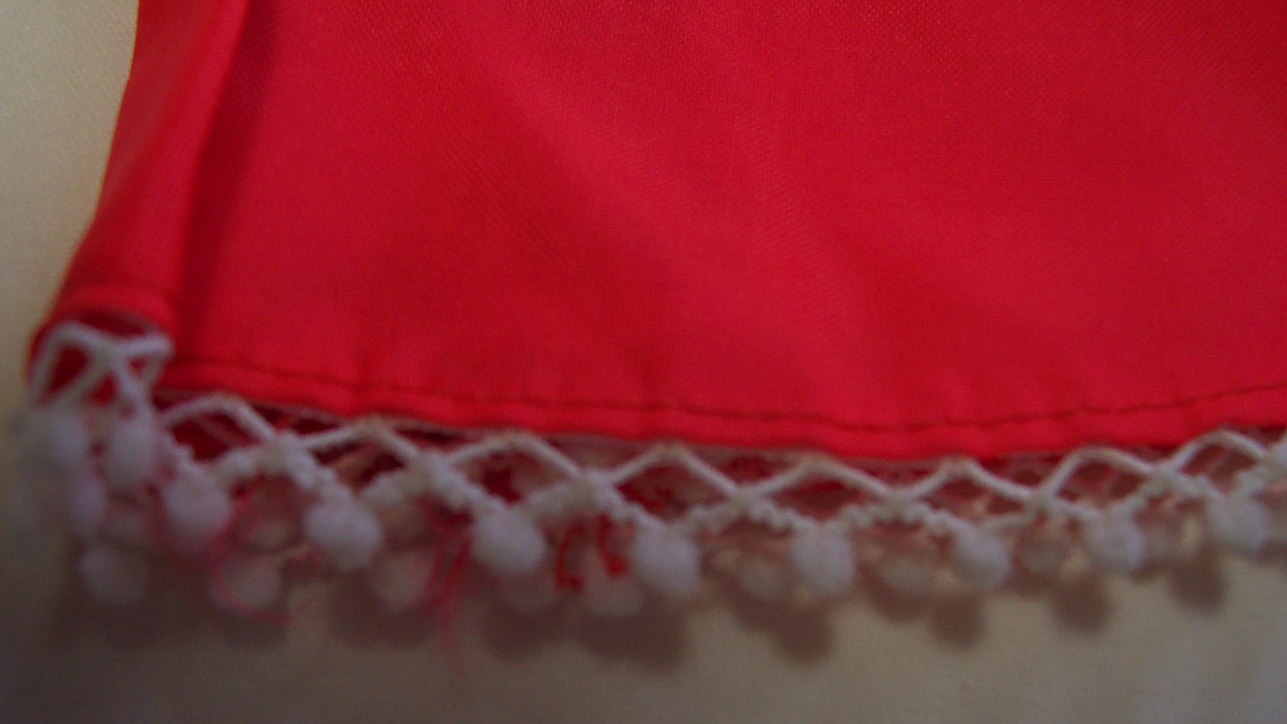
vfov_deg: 29.0
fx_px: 1399
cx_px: 651
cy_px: 346
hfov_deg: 49.4
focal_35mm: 41
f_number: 2.8
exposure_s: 1/60
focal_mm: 5.6
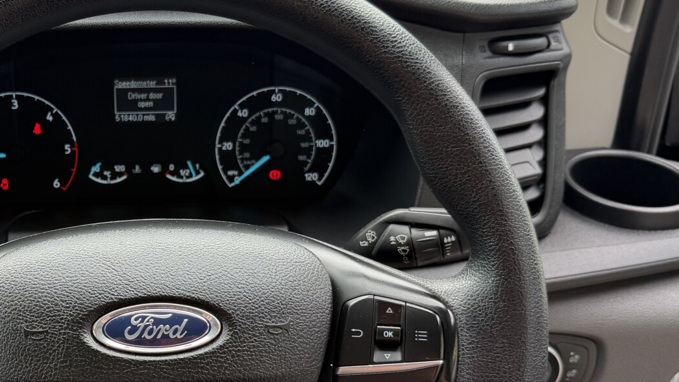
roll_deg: +1.2
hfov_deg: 39.9
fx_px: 900
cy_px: 255
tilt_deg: -34.8
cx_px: 149
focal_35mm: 50
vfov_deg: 23.8
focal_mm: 6.76
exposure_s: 1/180
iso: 80
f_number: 1.78
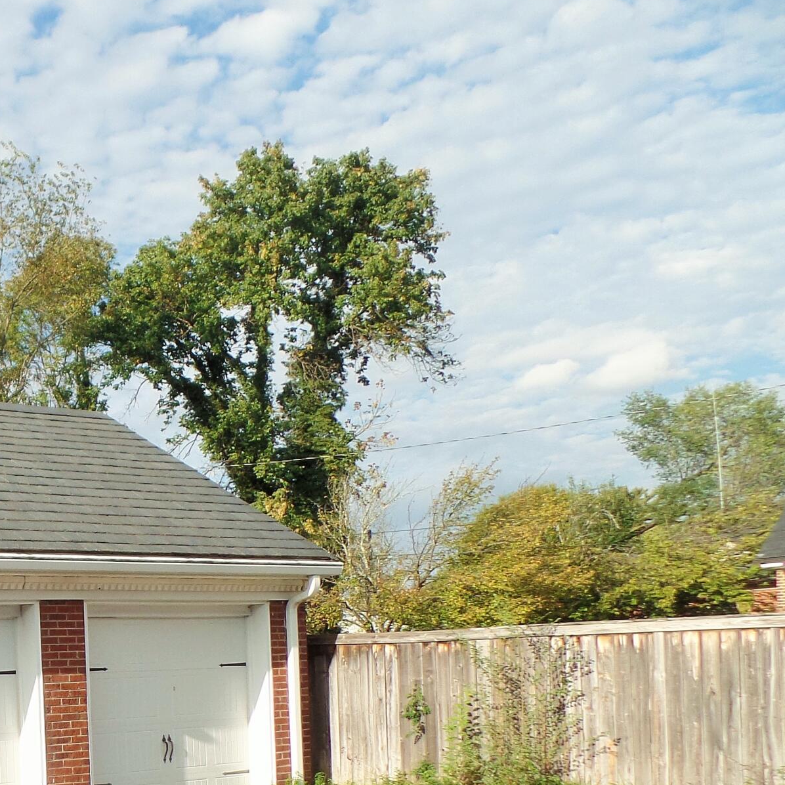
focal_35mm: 51
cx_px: -189
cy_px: 687
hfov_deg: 28.4
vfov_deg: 32.0
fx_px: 1308
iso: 80
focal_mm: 4.1
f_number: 3.5
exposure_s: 1/750
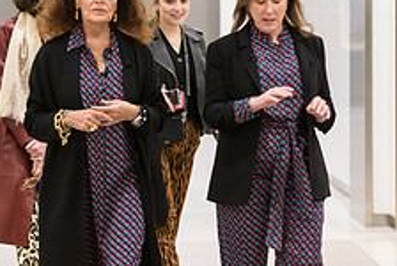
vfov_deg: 5.8
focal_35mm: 238
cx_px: 138
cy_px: 51
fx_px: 2628
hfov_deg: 8.6
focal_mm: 92
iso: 1600
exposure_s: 1/125
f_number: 3.2
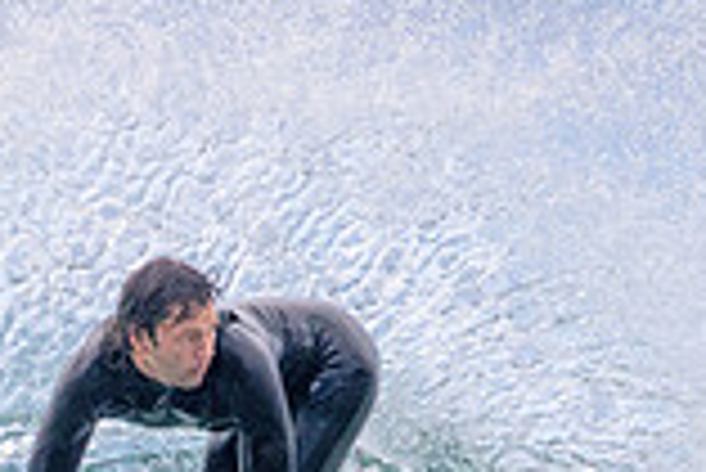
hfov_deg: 0.7
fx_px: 57866
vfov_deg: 0.5
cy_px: 704
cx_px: 270
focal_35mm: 2948
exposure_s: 1/2000
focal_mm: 800
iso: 2500
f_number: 13
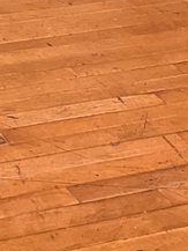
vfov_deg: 12.4
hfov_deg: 10.5
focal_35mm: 137
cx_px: -74
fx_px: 991
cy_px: -282
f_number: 1.8
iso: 250
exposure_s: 1/40
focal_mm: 3
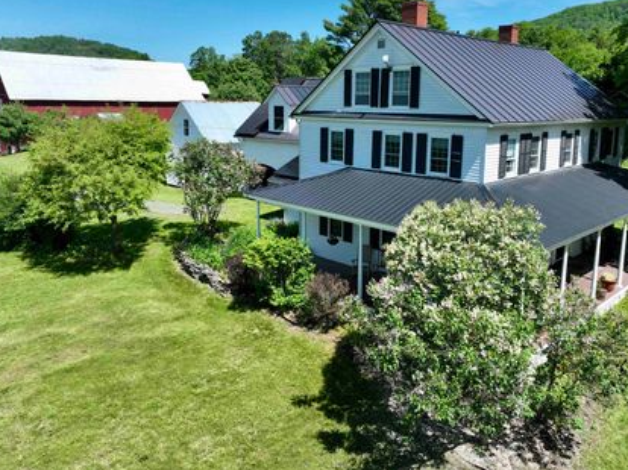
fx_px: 526
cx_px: 320
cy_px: 193
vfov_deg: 48.0
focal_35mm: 29
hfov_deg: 61.7
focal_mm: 12.29
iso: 120
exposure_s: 1/2000
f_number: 2.8
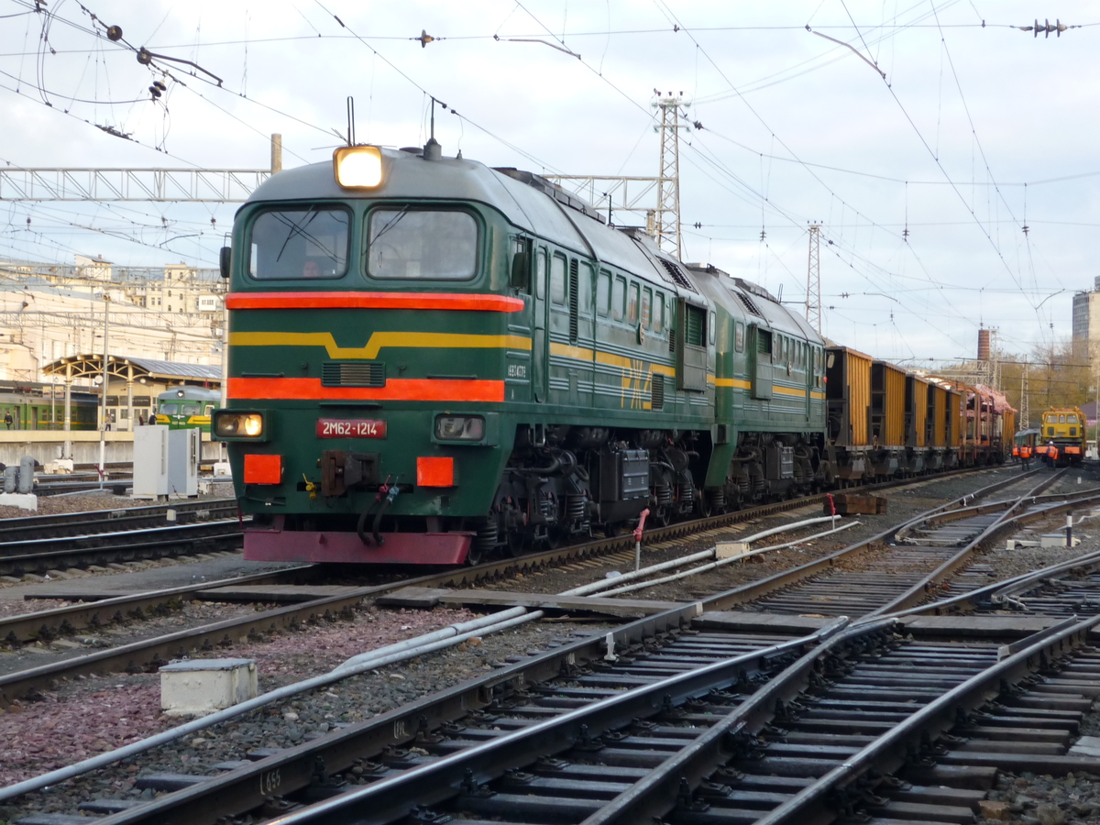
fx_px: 2574
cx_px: 550
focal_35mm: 81
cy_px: 412
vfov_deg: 18.2
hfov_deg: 24.1
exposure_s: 1/60
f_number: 4.2
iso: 160
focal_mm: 13.3
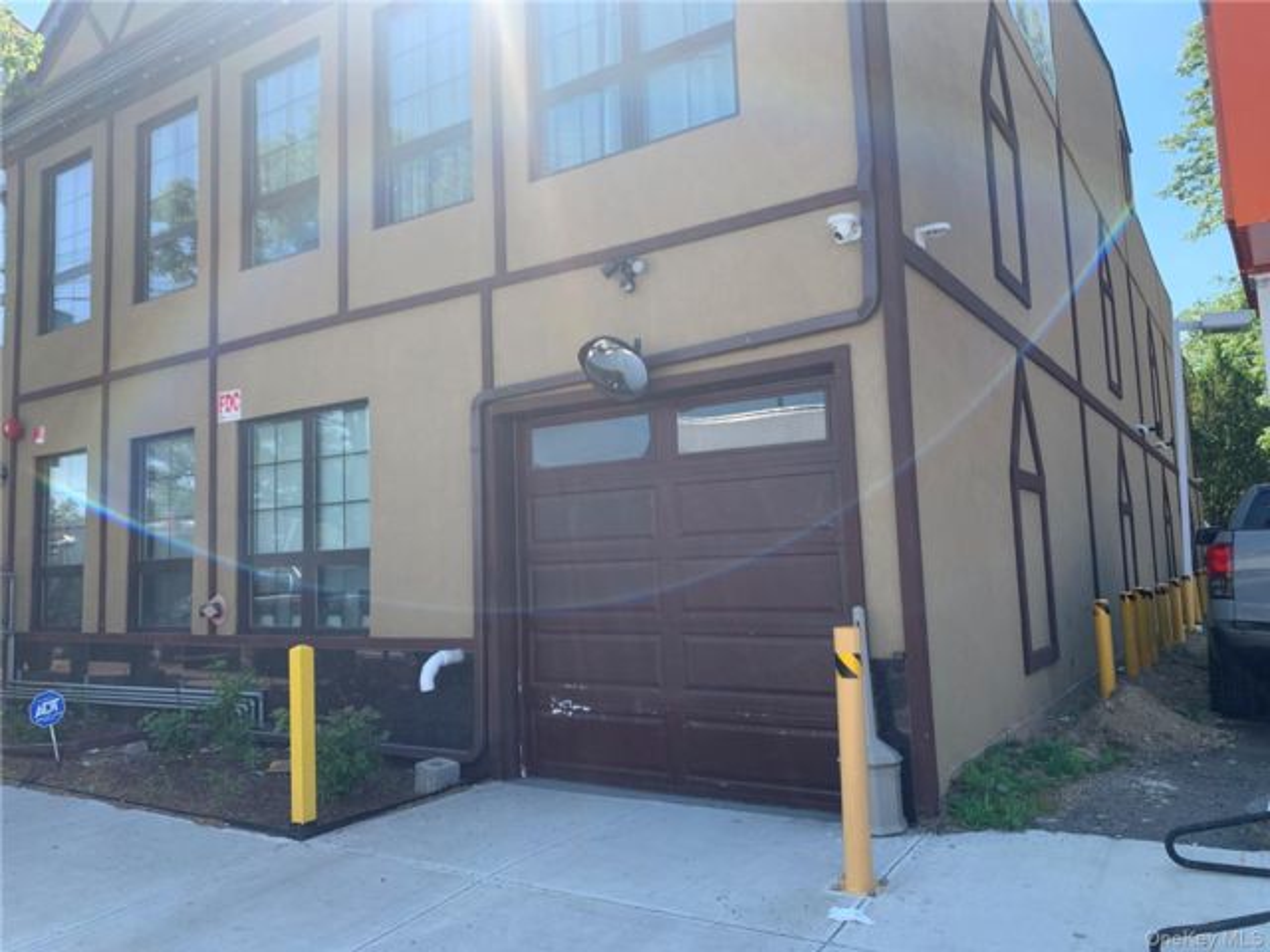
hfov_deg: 67.3
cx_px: 635
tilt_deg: +6.2
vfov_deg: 53.1
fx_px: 954
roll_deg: +1.1
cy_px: 476
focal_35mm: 26
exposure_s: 1/651
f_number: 1.8
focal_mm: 4.25
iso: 25
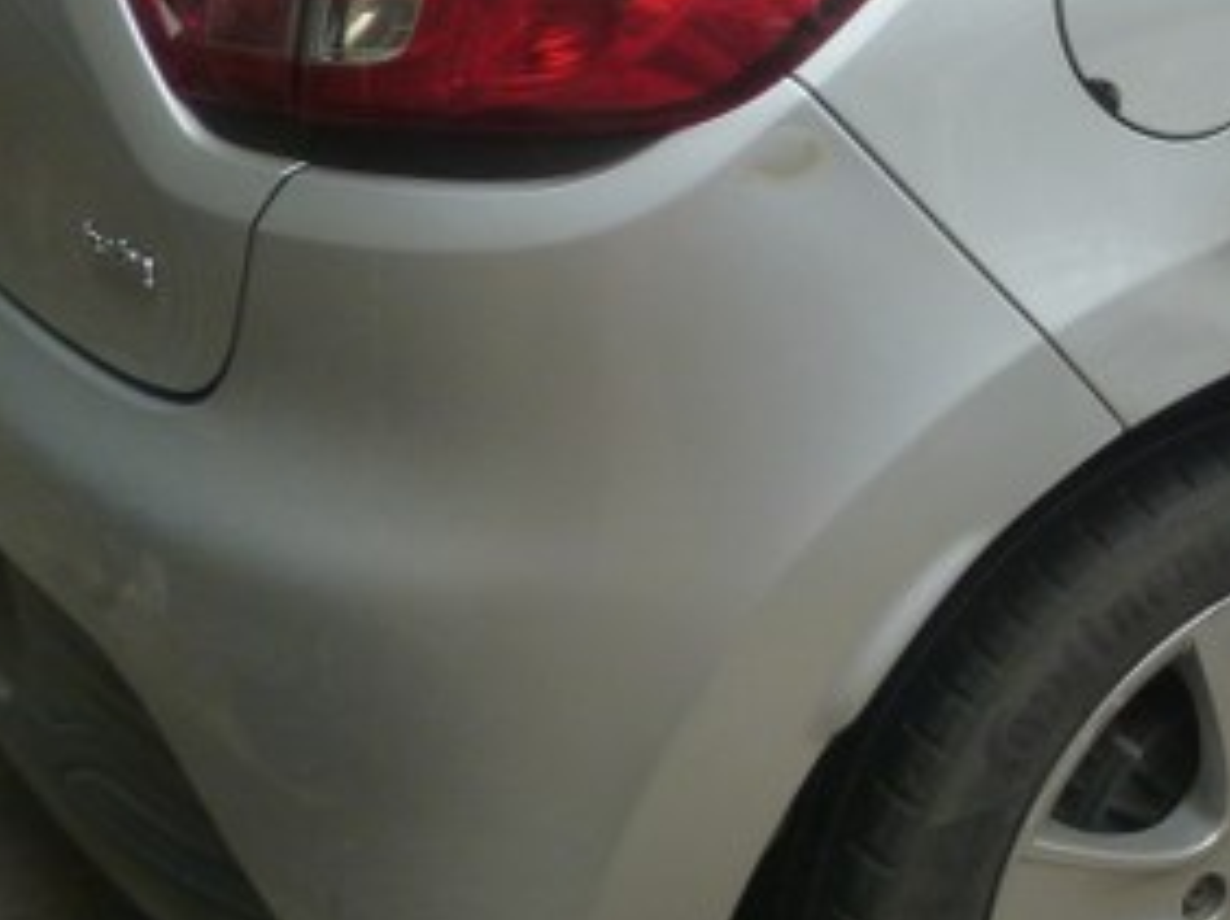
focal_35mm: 71
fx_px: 2521
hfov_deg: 24.9
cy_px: 9
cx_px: 1461
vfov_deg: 20.1
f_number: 4
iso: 125
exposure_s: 1/160
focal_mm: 4.5
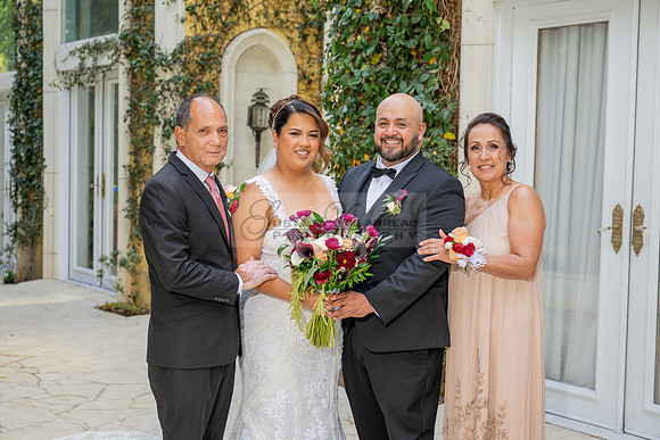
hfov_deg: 36.2
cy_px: 220
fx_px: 1009
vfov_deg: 24.6
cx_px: 330
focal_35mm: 55
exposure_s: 1/200
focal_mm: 55
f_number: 4.5
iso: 200
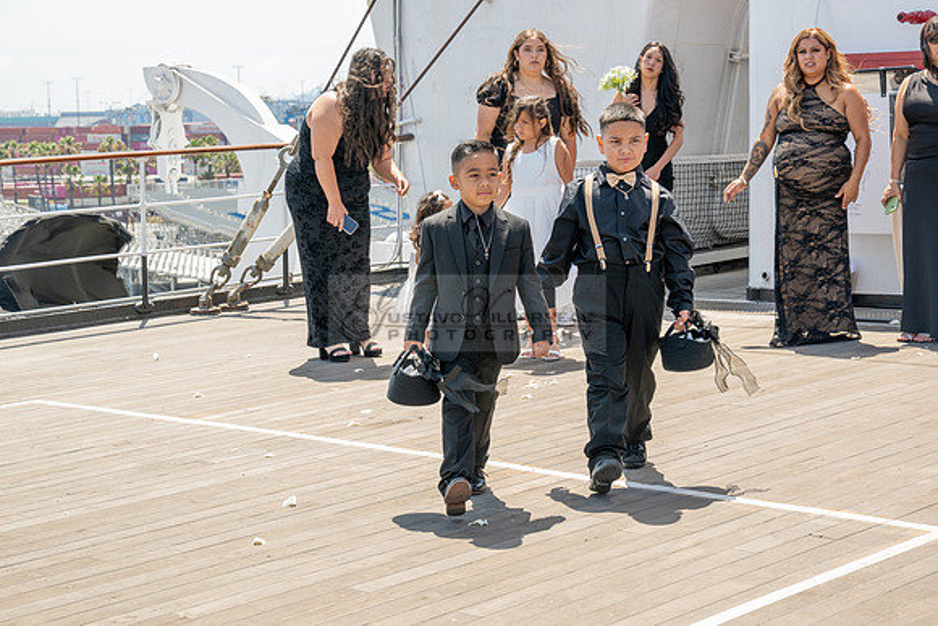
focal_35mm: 70
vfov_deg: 19.5
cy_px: 313
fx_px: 1824
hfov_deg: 28.8
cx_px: 469
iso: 200
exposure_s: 1/200
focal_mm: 70
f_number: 9
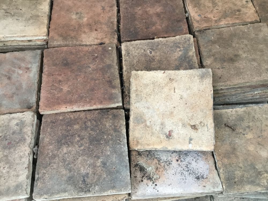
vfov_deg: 45.4
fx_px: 240
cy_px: 100
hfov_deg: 58.4
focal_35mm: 31
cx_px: 134
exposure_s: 1/33
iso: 100
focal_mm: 3.3
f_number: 2.4
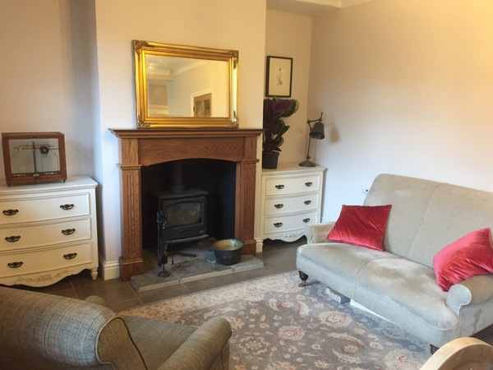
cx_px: 246
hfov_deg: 61.7
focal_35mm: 29
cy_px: 185
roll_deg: -1.5
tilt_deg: -11.0
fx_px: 413
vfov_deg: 48.2
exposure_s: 1/25
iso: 250
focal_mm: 4.15
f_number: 2.2
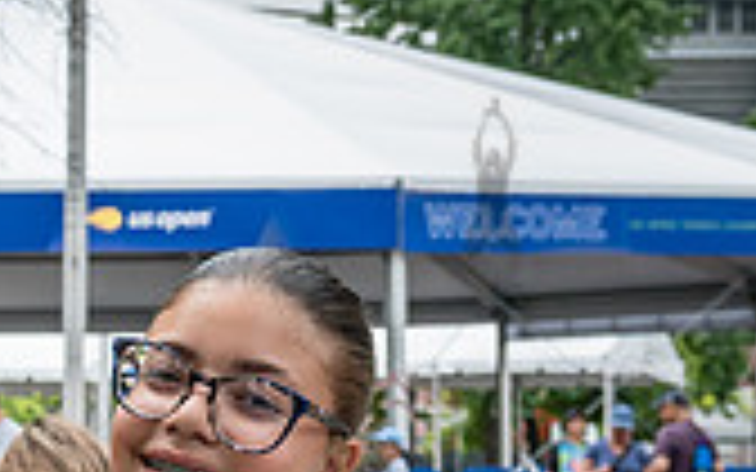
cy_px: 556
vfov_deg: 7.8
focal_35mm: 167
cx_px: -222
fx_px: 3441
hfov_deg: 12.2
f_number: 5
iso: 400
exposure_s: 1/640
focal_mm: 28
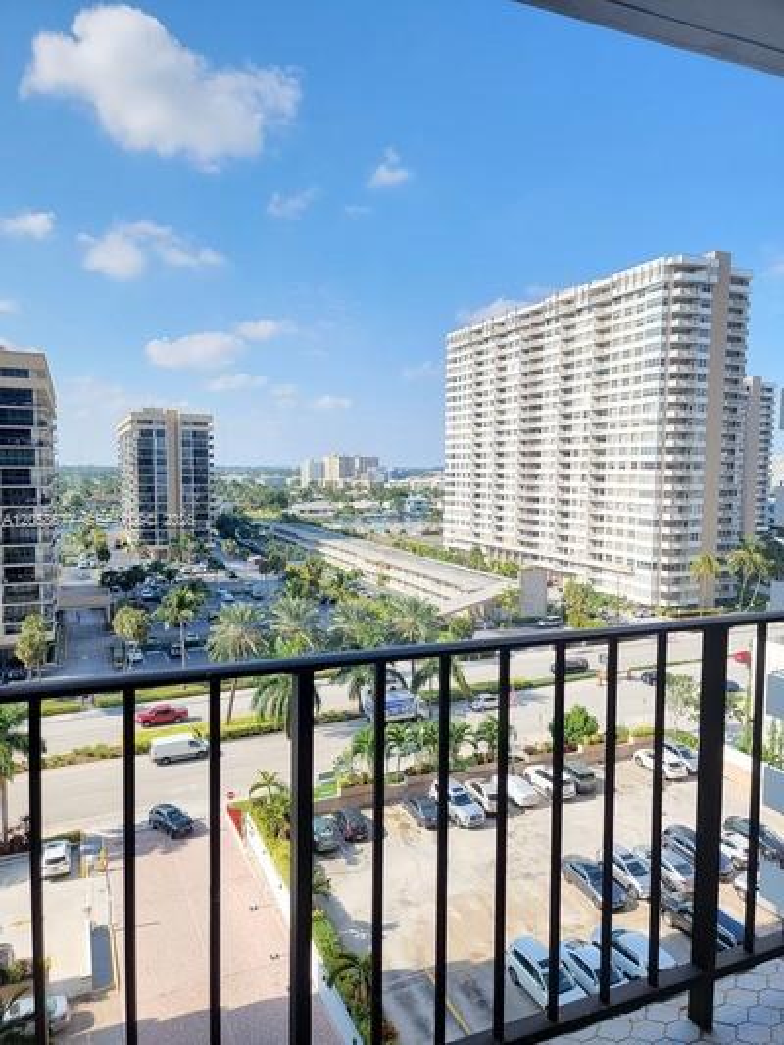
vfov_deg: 71.6
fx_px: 724
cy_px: 522
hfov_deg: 56.8
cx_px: 392
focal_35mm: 24
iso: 16
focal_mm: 6.7
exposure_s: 1/230
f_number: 1.8
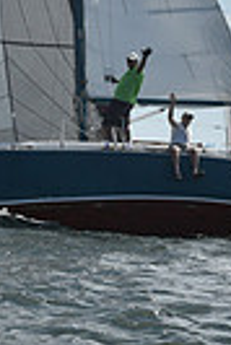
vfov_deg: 5.7
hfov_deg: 3.9
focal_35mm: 357
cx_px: 84
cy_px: -18
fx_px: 3427
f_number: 13
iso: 320
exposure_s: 1/1000
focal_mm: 82
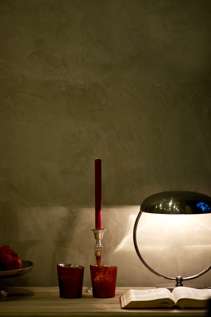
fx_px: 1187
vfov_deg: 15.2
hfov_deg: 10.2
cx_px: 106
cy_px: 158
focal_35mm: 135
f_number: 1.8
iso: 400
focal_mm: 135
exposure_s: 1/250
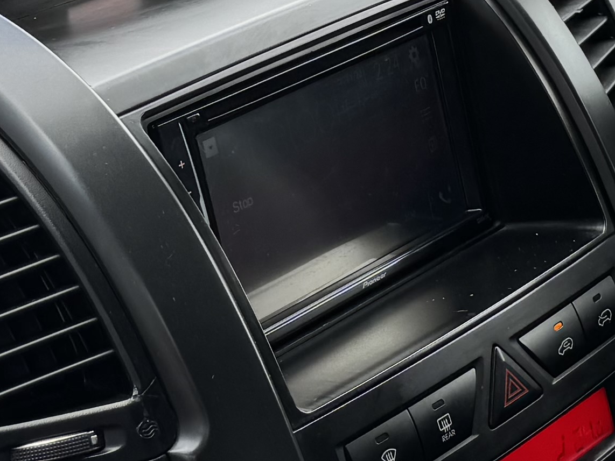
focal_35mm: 120
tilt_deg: -16.4
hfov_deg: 16.3
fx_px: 2132
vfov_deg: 12.3
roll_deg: +2.0
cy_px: 97
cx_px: 456
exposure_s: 1/402
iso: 80
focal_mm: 6.76
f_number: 1.78
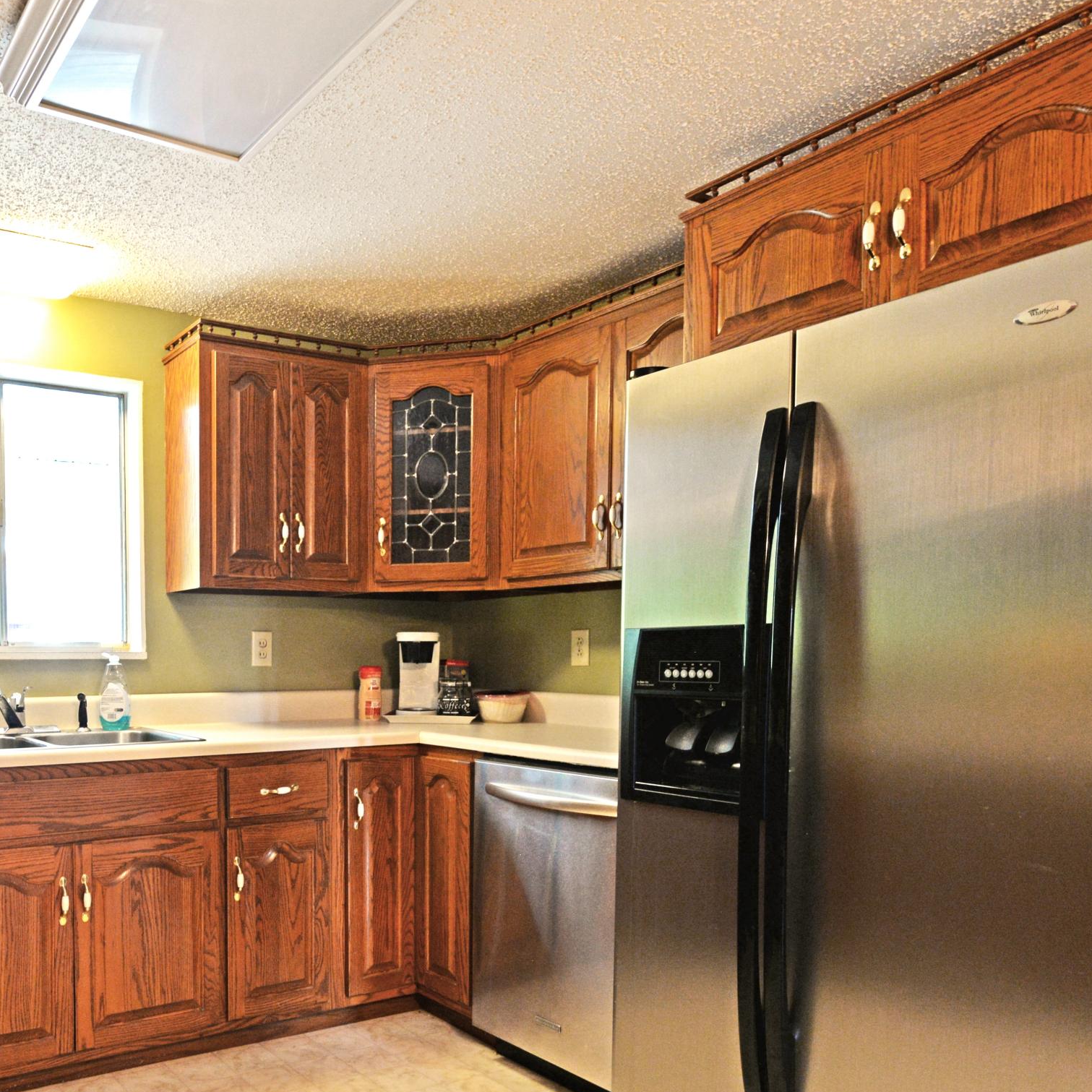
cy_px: 705
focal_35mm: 27
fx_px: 964
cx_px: 274
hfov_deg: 56.2
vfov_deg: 58.1
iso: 800
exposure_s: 1/50
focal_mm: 16
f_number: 4
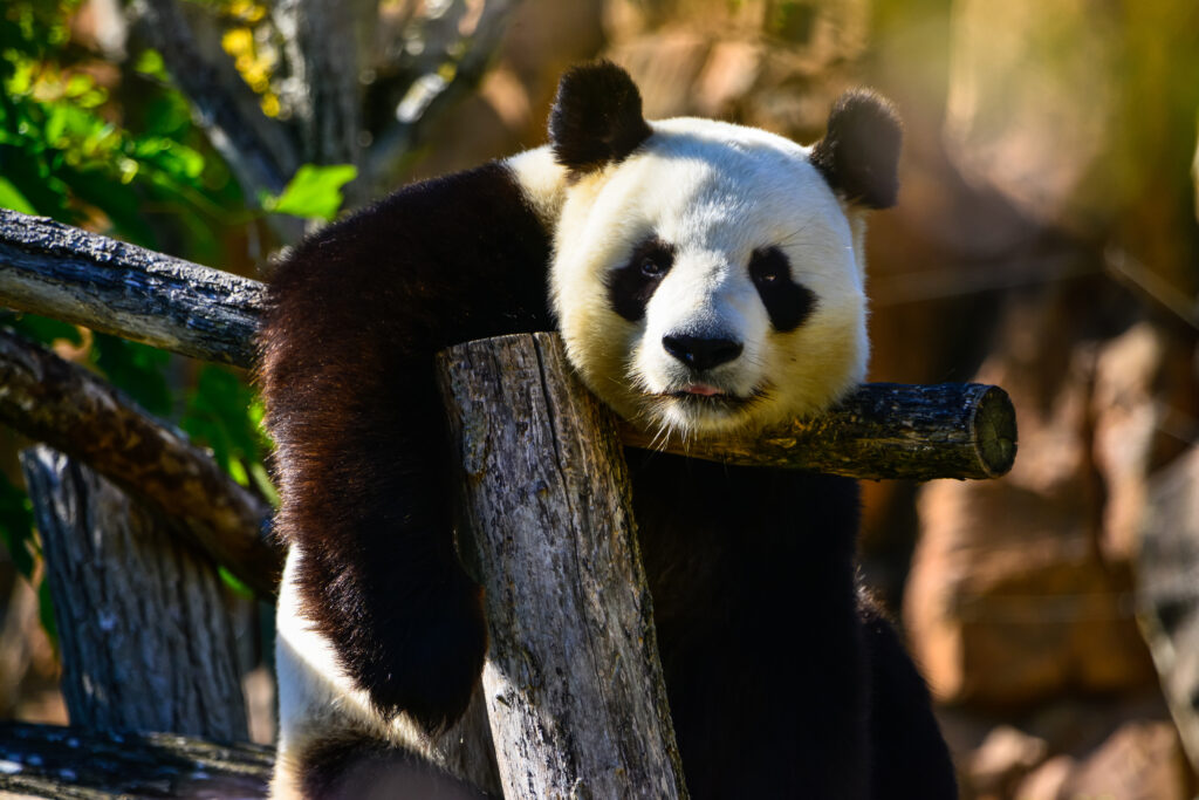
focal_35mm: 300
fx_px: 9992
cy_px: 400
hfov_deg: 6.9
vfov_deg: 4.6
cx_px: 600
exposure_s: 1/1250
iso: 640
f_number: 6.3
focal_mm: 300
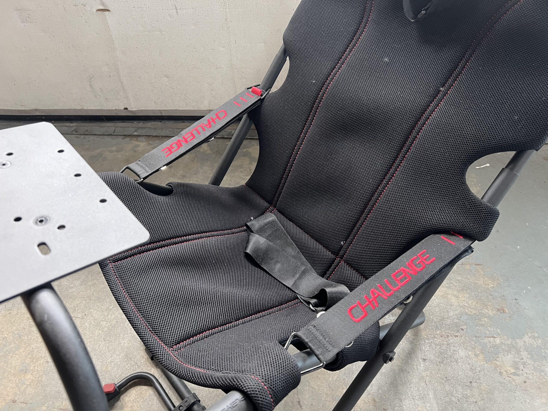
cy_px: 206
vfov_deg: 53.1
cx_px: 274
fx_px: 412
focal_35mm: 26
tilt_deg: -48.1
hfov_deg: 67.3
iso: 200
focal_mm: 5.7
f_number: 1.5
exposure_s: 1/50
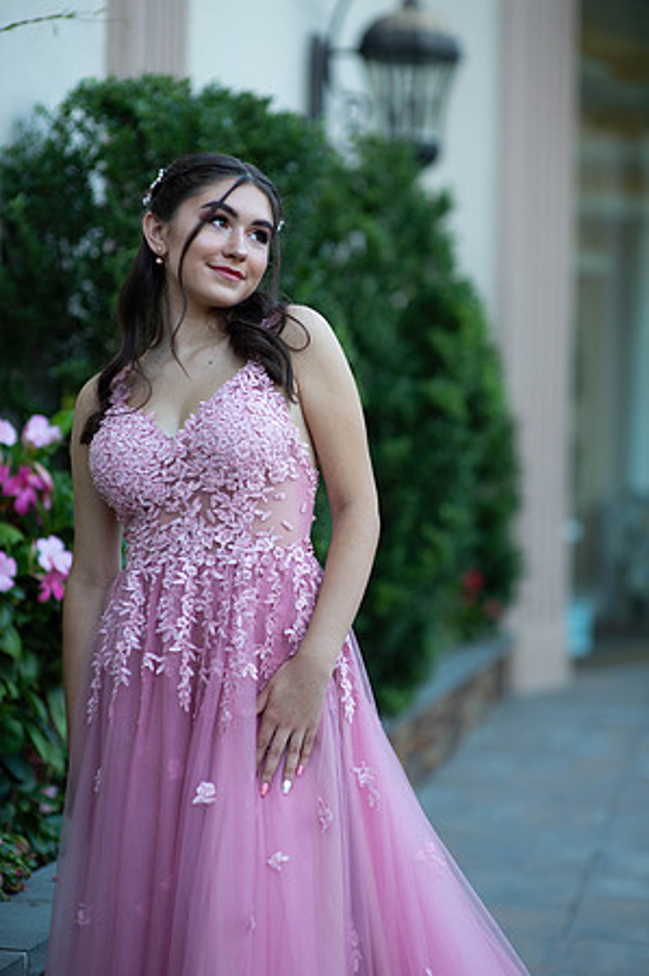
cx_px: 324
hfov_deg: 16.0
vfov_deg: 23.9
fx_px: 2304
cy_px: 488
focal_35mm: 85
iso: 250
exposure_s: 1/640
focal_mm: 85
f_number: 2
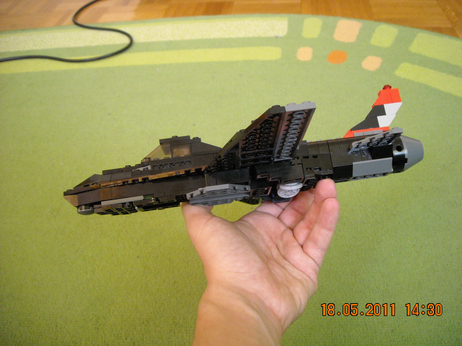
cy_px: 173
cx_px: 231
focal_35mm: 35
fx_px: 467
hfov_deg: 52.6
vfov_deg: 40.7
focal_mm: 5.7
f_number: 2.8
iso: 400
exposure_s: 1/27
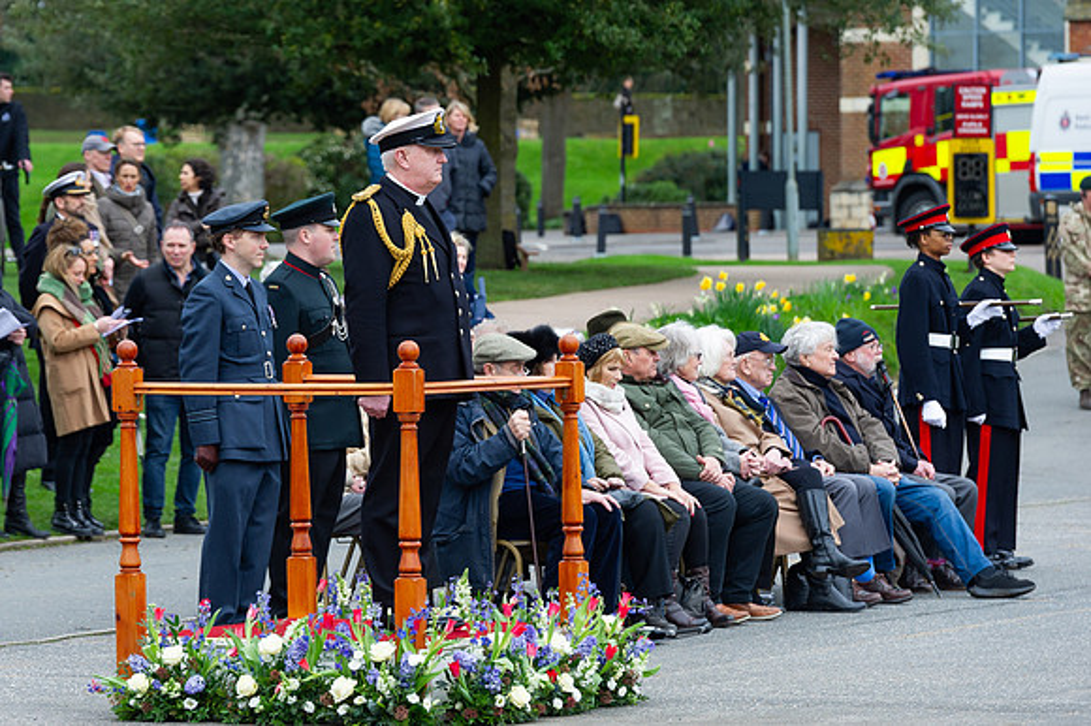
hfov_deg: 9.2
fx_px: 6792
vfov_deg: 6.1
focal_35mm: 224
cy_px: 290
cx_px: 433
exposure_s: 1/250
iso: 560
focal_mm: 185
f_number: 6.3
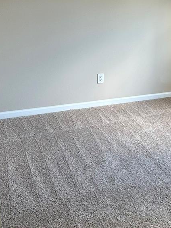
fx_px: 336
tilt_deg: -15.6
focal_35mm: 51
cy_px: 64
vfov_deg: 36.8
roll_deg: -3.2
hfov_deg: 27.4
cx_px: 158
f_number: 1.78
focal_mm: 6.86
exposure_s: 1/60
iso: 125
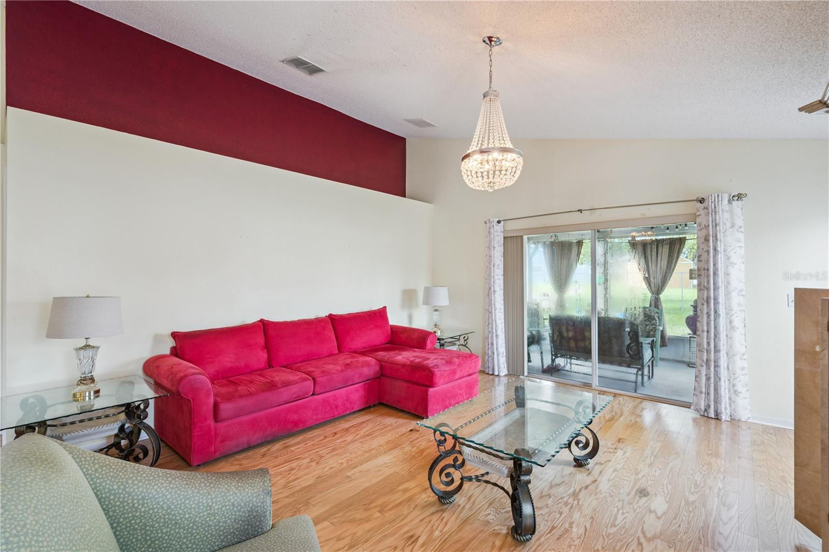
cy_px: 276
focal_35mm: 16
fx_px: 368
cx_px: 414
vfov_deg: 73.7
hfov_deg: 96.7
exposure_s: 1/8
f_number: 9
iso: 200
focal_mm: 16
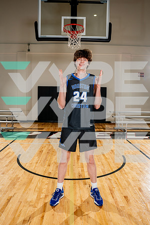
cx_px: 75
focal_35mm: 28
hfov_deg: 46.4
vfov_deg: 65.5
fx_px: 175
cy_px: 112
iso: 250
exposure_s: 1/250
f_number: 8
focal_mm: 28
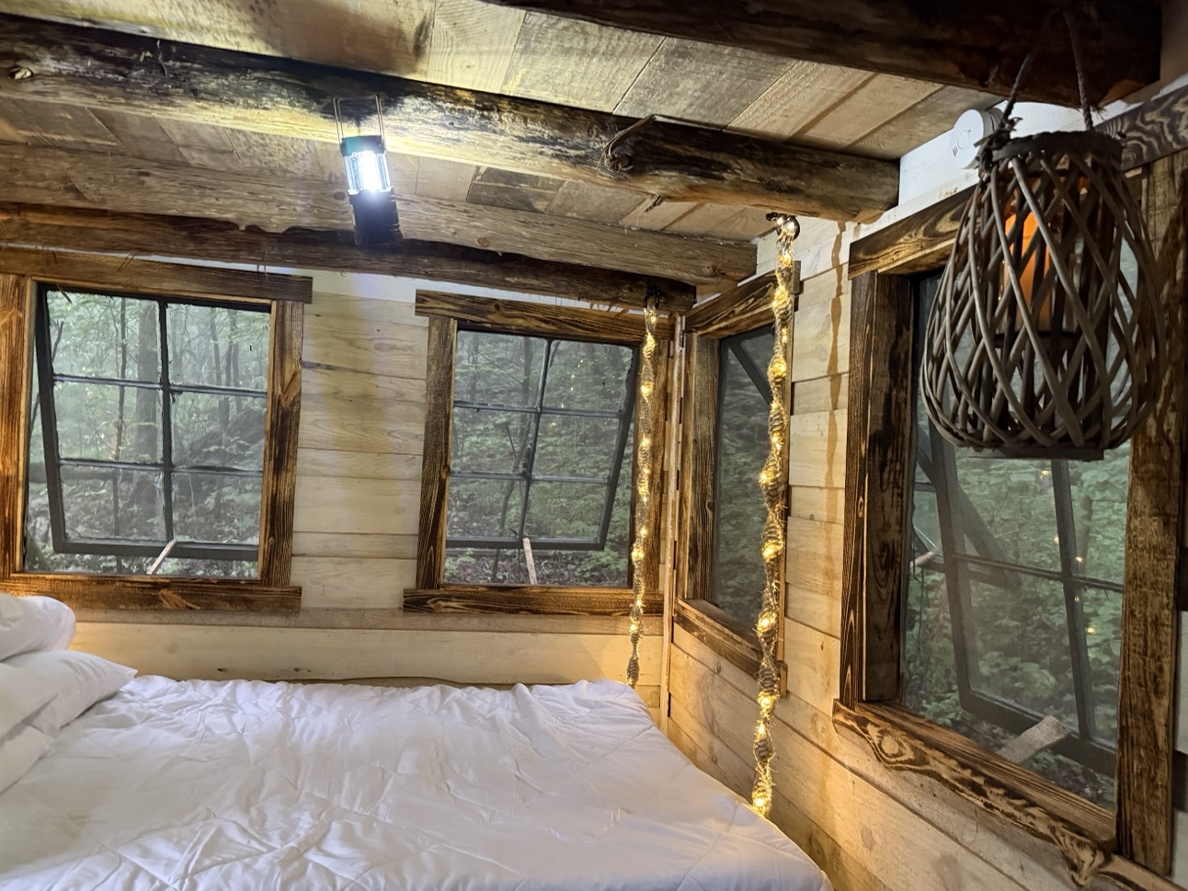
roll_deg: -4.5
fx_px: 892
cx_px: 613
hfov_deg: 67.3
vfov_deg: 53.0
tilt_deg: +0.0
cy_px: 471
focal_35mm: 26
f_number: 1.78
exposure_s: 1/40
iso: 800
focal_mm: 6.76
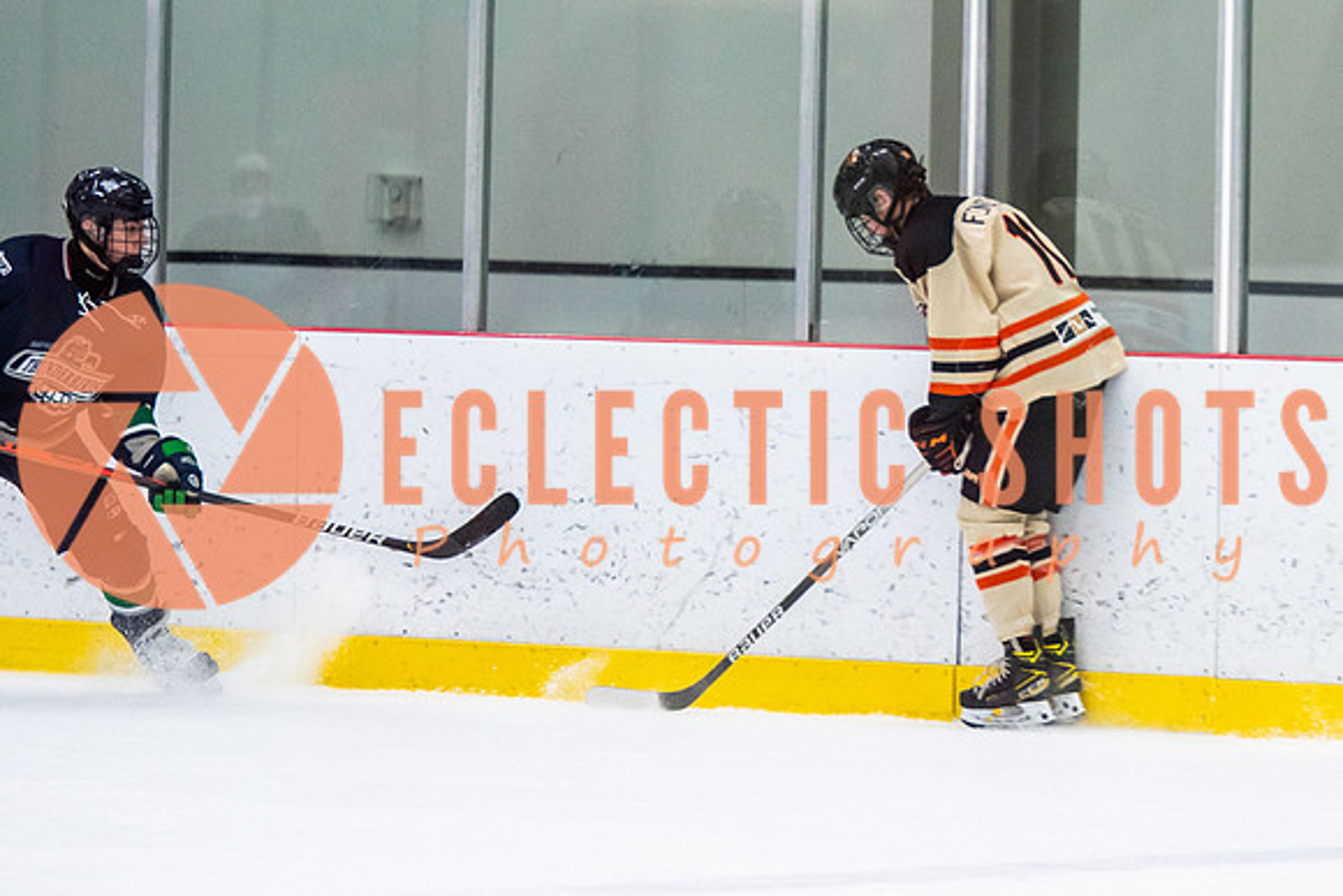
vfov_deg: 4.2
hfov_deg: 6.2
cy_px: 424
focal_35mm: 330
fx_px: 12301
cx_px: 1017
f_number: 2.8
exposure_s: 1/640
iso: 1250
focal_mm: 145
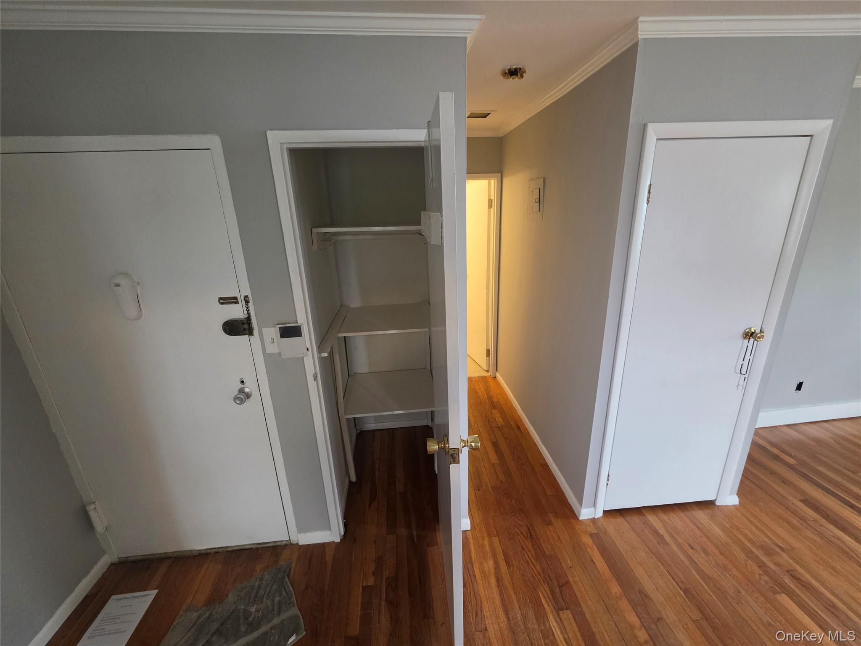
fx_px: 323
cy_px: 323
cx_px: 430
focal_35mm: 13
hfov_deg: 106.2
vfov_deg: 89.9
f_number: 1.9
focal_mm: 2.2
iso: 320
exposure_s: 1/120
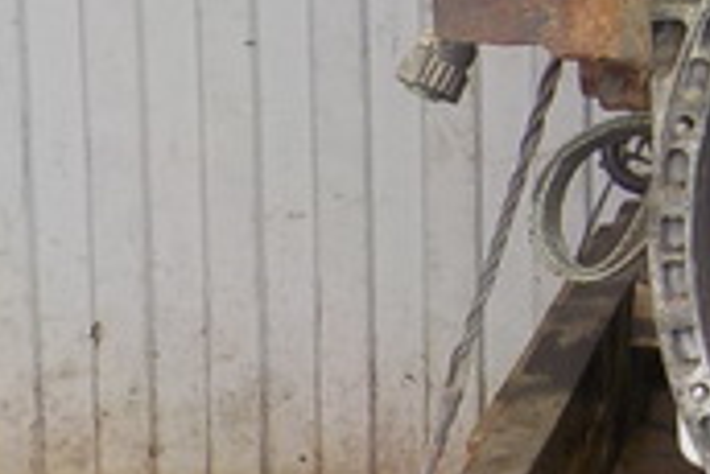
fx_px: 2290
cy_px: -173
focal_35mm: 116
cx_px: 1152
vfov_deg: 11.5
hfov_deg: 15.8
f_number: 3.3
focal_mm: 4.1
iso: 140
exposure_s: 1/30
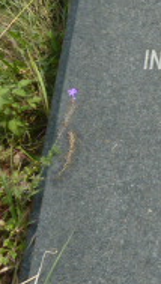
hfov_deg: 11.4
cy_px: 44
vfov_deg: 22.7
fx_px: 695
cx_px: 357
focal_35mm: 92
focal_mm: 4.1
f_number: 4
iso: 80
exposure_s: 1/400
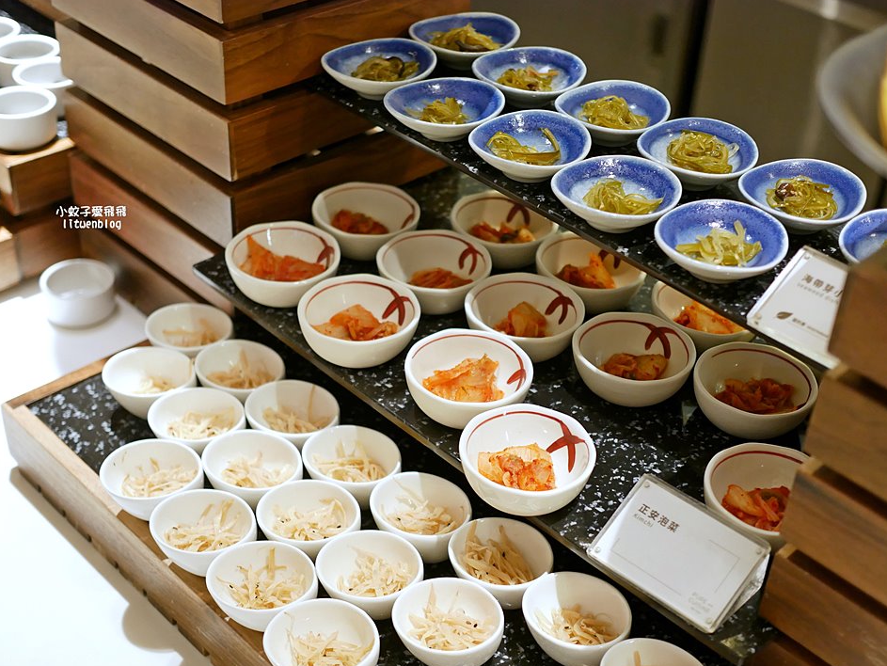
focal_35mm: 53
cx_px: 467
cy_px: 338
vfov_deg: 27.5
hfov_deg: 36.1
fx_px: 1359
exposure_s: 1/60
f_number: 1.8
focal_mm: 25
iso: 640
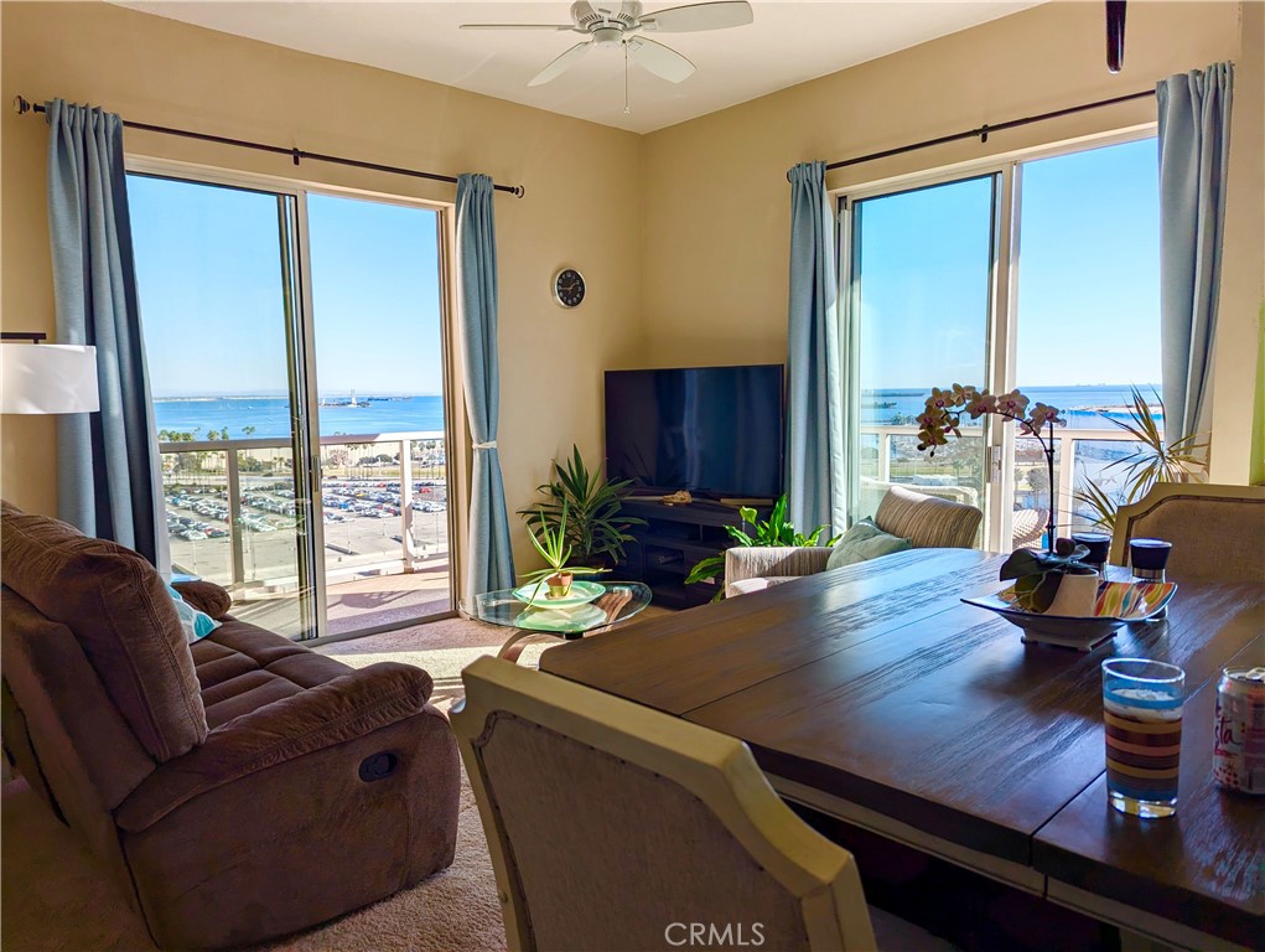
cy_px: 476
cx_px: 632
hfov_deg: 71.5
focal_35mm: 24
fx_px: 878
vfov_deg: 56.9
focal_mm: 6.81
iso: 46
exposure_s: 1/1529
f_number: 1.85
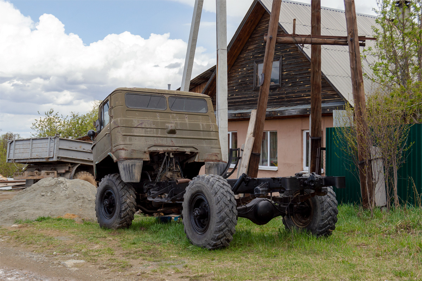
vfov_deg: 29.8
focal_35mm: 45
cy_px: 140
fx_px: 527
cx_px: 211
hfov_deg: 43.6
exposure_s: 1/320
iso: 200
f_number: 7.1
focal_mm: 30
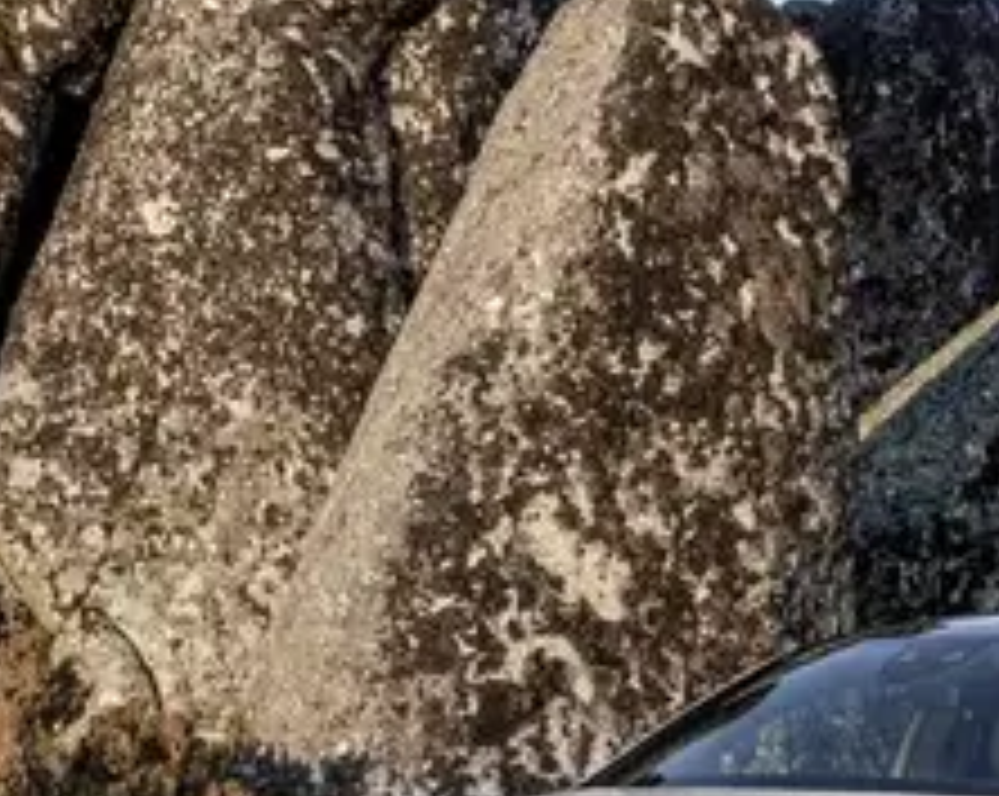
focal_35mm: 183
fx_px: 5404
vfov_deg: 8.4
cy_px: 454
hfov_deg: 10.5
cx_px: -36
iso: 100
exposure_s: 1/20
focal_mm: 36
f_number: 16
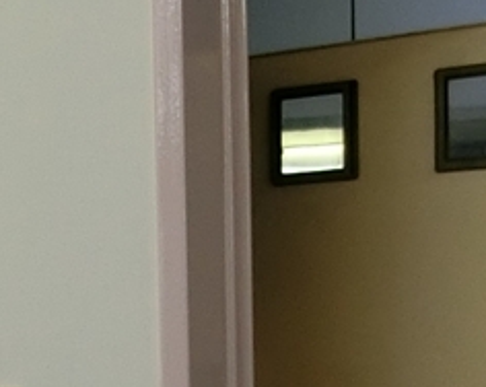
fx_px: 1809
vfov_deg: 11.9
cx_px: -12
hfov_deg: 15.0
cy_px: 490
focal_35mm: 126
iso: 125
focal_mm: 4.06
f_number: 2.7
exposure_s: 1/125
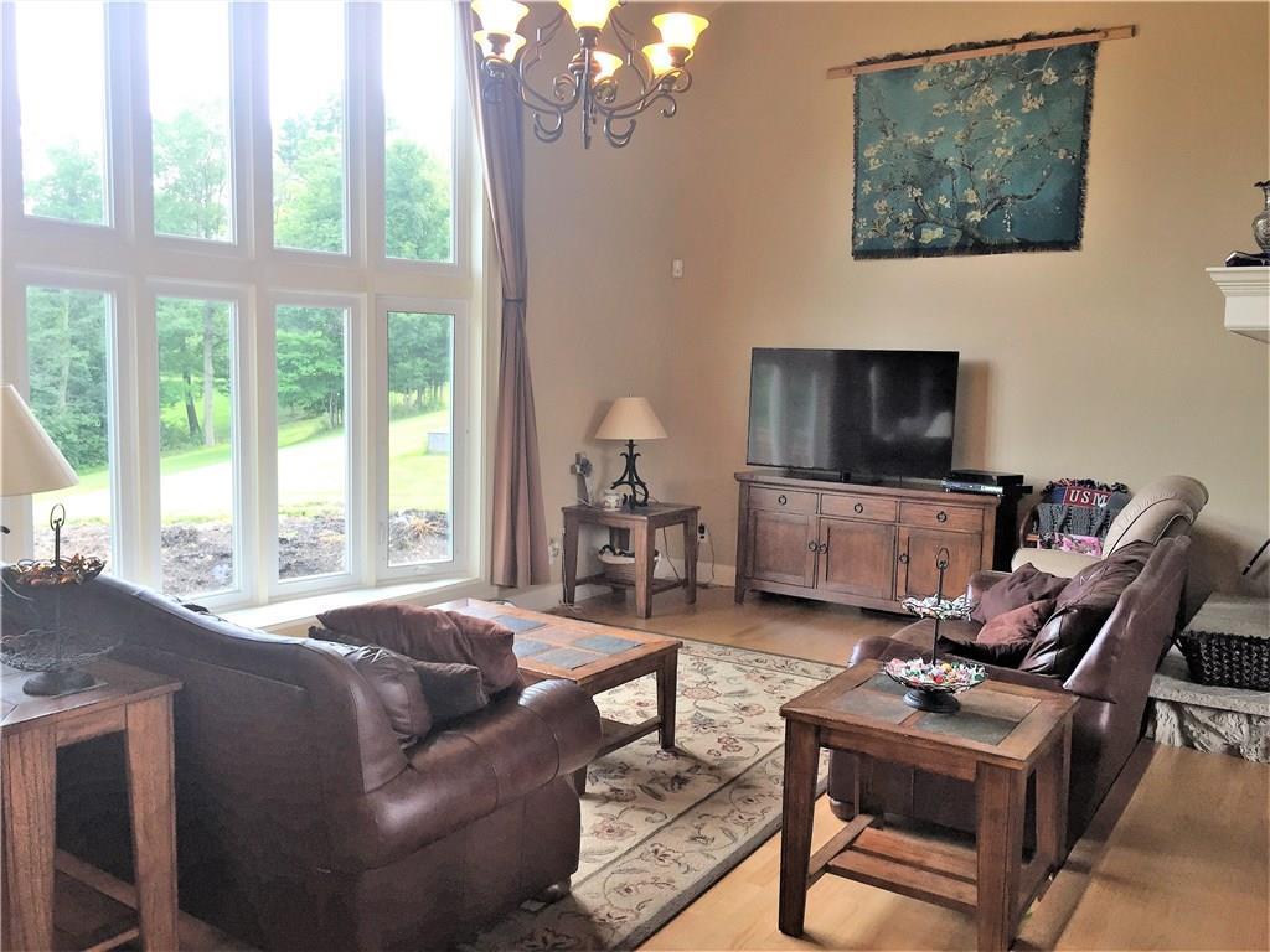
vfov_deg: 48.2
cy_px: 476
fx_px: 1064
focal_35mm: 29
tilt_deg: -5.3
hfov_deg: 61.7
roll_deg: -1.8
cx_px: 635
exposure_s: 1/50
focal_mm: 4.15
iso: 40
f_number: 2.2
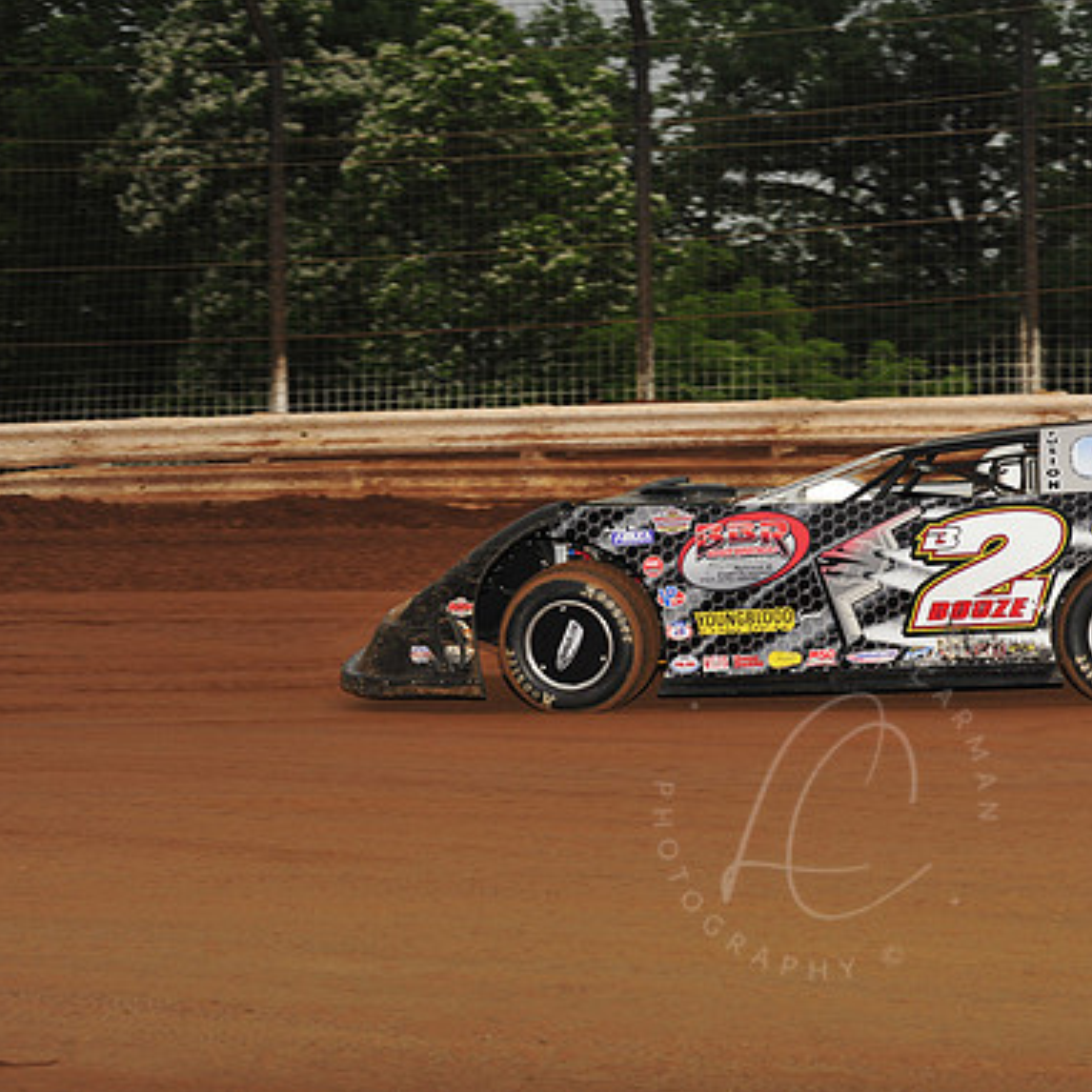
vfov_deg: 15.7
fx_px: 3962
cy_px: 543
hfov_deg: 15.6
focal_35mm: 111
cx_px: 823
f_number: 7.1
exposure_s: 1/320
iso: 640
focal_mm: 86
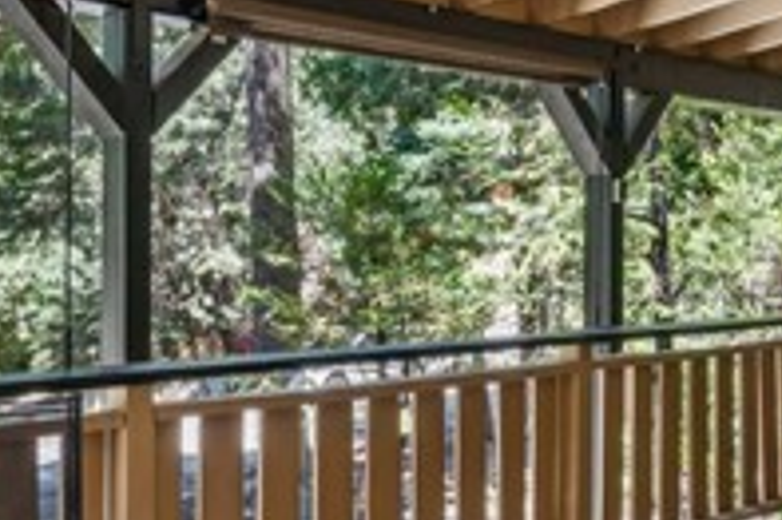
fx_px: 1143
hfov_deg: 37.4
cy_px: 234
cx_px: 270
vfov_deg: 25.6
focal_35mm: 53
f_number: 13
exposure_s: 1/6
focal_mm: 16.2
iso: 100
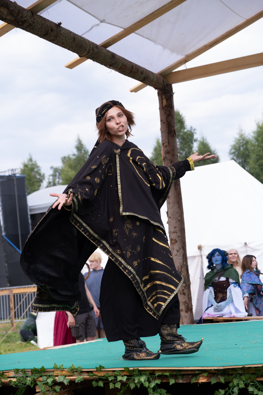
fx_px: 909
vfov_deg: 24.5
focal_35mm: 83
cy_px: 198
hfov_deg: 16.5
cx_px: 132
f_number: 4
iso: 200
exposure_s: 1/800
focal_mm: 55
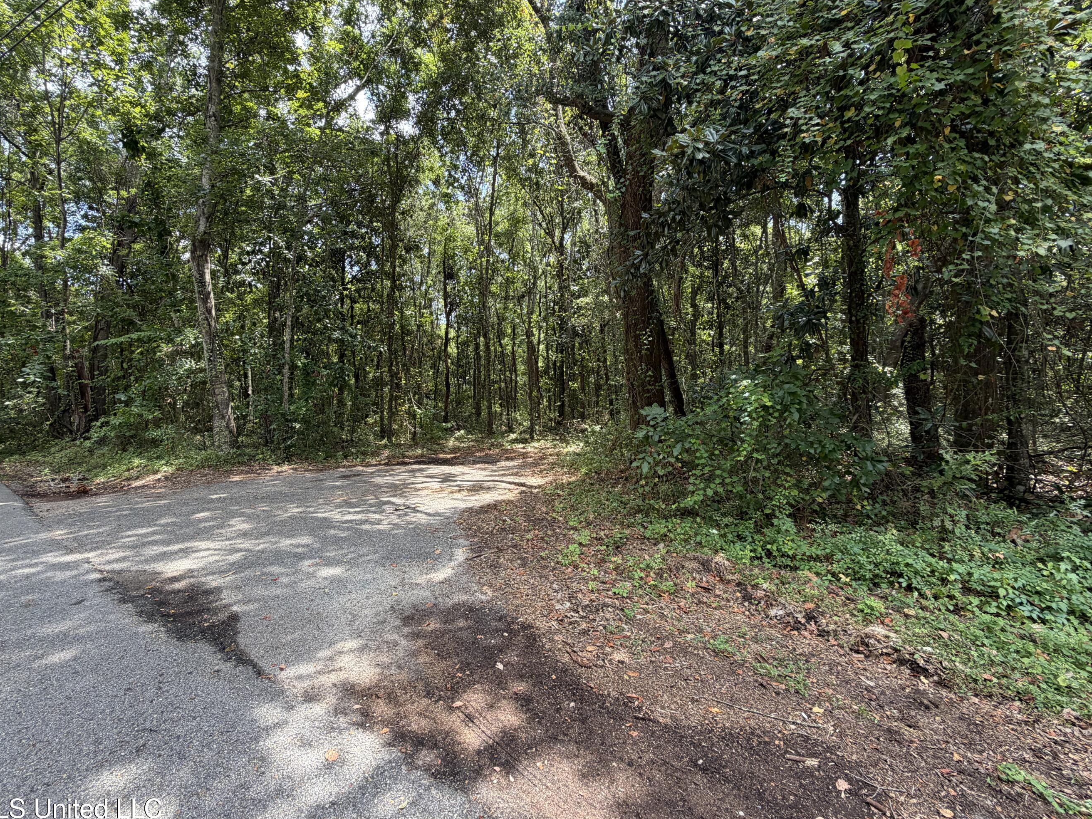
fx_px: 505
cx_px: 509
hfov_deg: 94.4
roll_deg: +1.5
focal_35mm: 16
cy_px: 384
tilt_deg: +2.9
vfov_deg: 78.0
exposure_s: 1/151
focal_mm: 2.22
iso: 40
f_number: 2.2
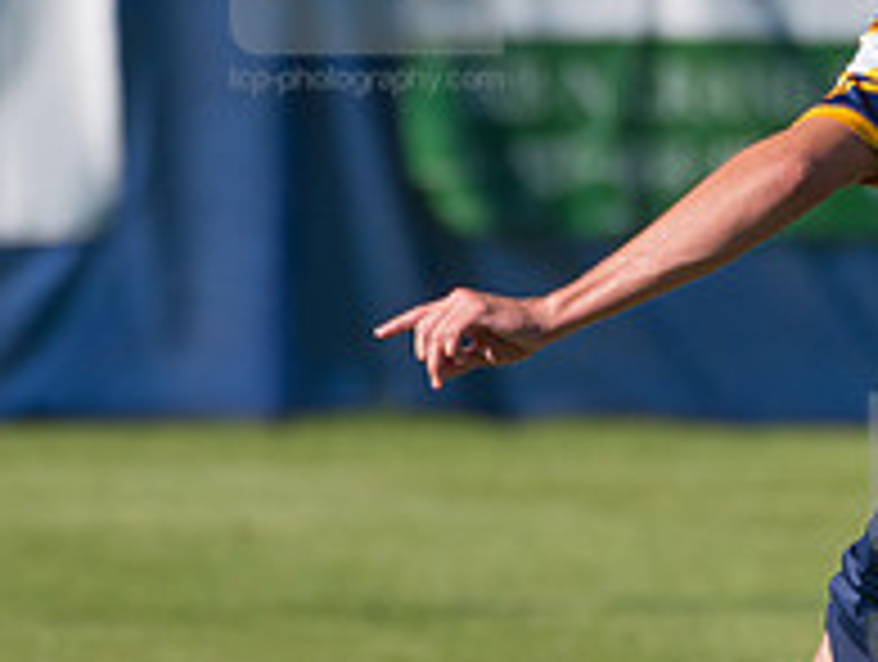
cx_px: 1004
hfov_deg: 1.5
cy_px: 554
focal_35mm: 1326
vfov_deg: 1.1
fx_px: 33695
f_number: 5.6
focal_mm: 310
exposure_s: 1/2000
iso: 320
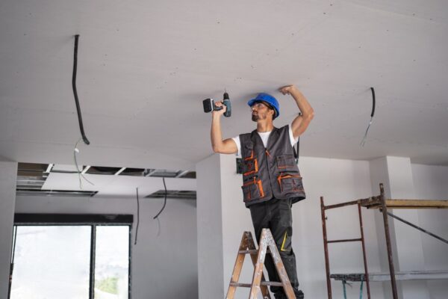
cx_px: 224
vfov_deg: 37.9
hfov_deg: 54.4
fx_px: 436
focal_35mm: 35
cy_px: 150
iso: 320
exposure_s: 1/1000
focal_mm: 35
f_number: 2
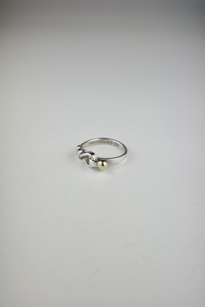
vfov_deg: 48.5
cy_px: 154
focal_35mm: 40
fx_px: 342
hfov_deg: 33.4
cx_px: 102
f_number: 6.3
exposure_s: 1/50
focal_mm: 26
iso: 100
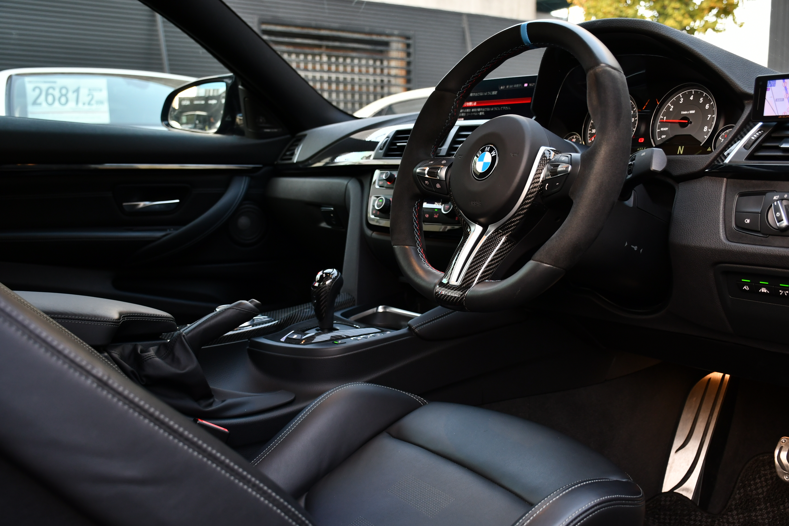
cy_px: 263
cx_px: 394
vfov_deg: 34.2
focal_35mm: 39
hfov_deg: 49.6
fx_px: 855
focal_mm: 26
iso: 500
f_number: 4.5
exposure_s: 1/40
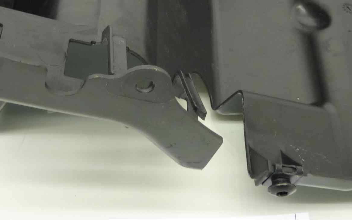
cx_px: 181
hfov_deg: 35.1
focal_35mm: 58
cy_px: 10
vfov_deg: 21.7
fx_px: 556
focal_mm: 4.1
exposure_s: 1/13
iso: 125
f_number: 3.3
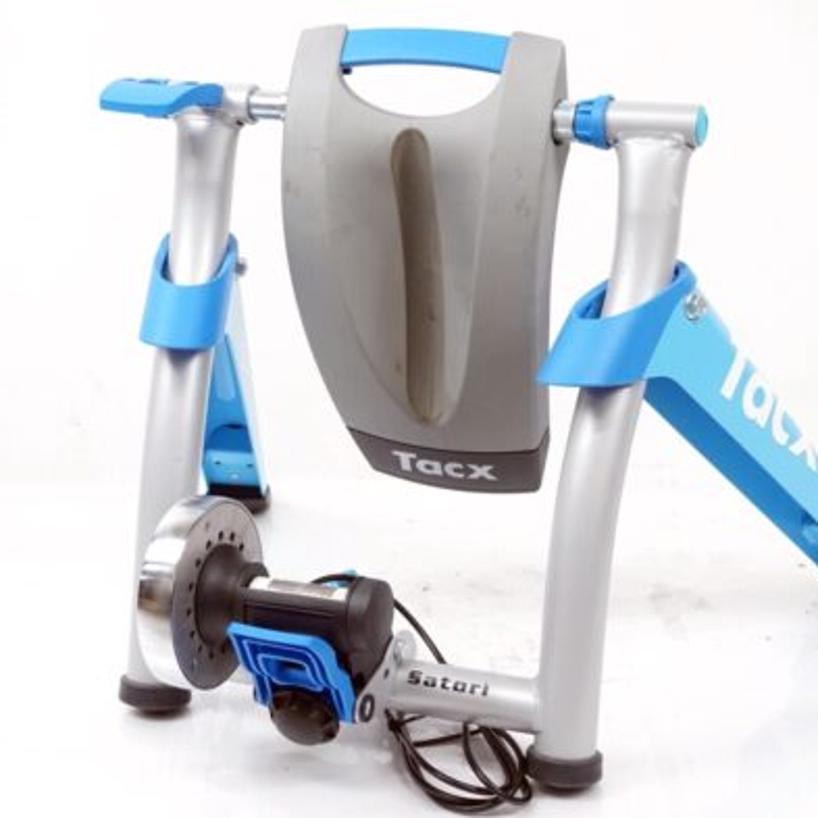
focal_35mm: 70
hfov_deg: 24.6
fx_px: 1871
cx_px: 448
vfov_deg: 24.7
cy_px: 414
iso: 1600
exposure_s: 1/80
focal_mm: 36
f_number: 5.6
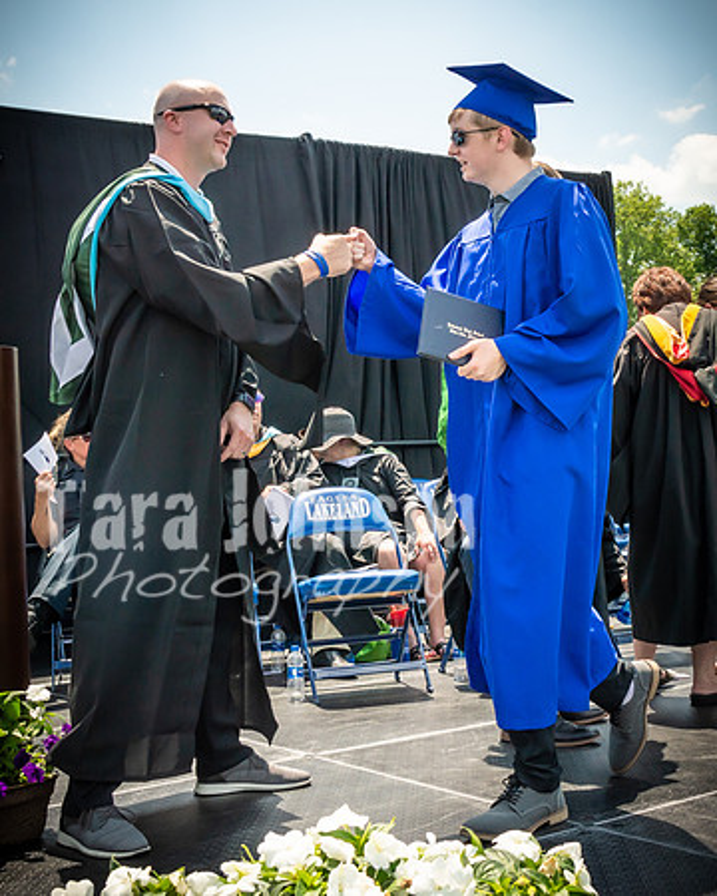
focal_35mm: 52
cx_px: 479
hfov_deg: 29.1
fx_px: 1372
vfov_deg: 36.1
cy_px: 398
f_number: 7.1
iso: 200
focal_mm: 22
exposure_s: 1/800
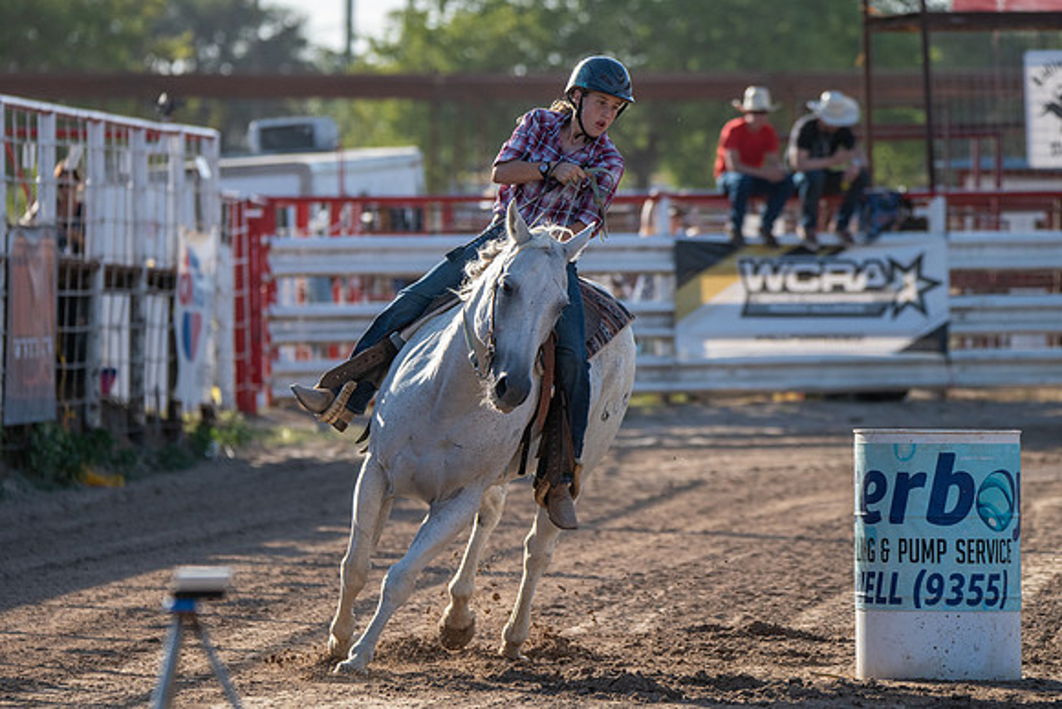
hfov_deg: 6.1
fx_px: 10043
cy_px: 294
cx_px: 503
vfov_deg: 4.0
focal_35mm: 340
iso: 500
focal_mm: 280
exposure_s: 1/1250
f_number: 5.6
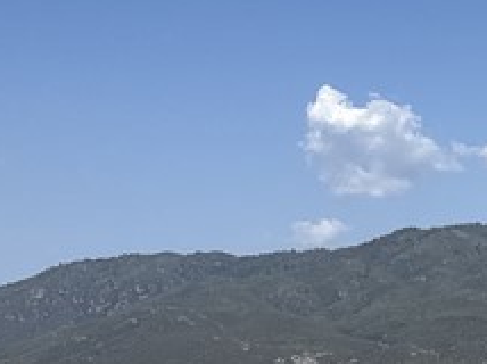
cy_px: 519
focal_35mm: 115
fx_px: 1616
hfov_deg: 15.0
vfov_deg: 12.3
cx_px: 860
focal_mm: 6.76
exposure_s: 1/6711
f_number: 1.78
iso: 80
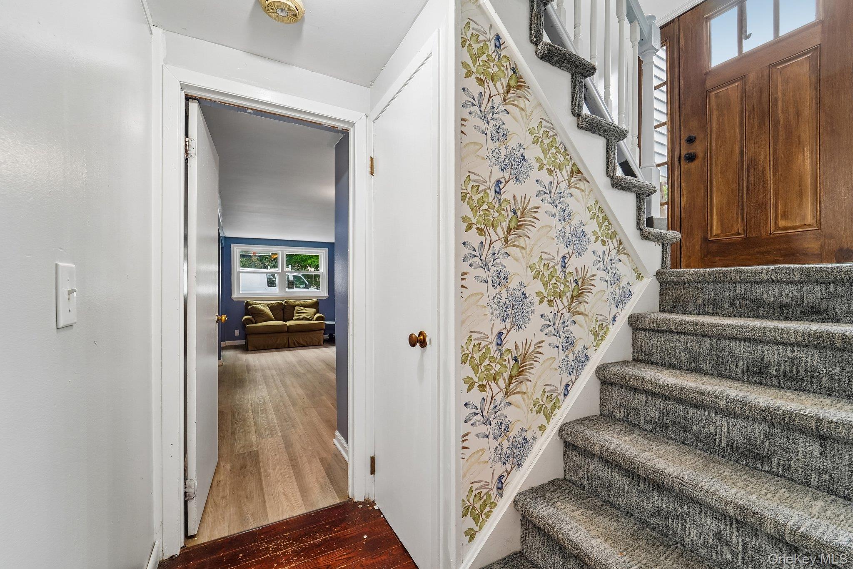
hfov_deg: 104.3
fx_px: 332
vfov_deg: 81.2
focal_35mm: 14
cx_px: 426
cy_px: 284
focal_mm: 14
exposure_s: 1/8
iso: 400
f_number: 8
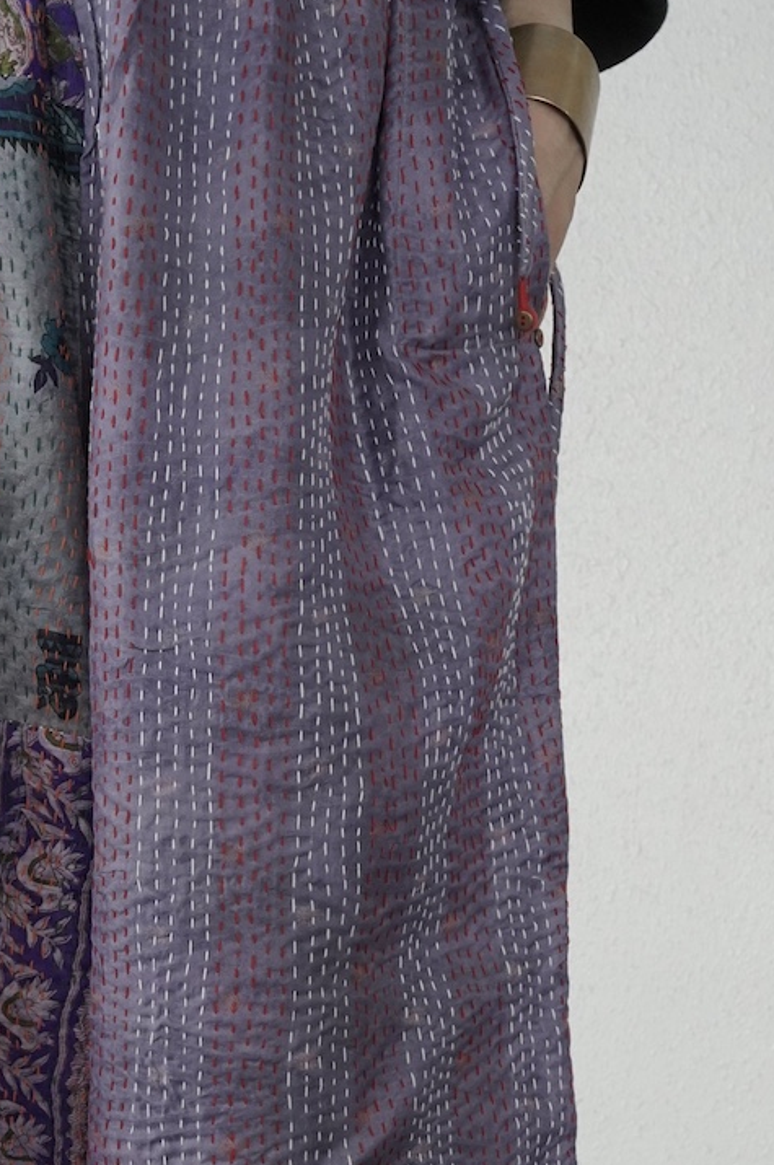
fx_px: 1972
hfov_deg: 21.7
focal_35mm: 61
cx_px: 88
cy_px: 901
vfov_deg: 32.2
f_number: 9
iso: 5000
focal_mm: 29
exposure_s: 1/80
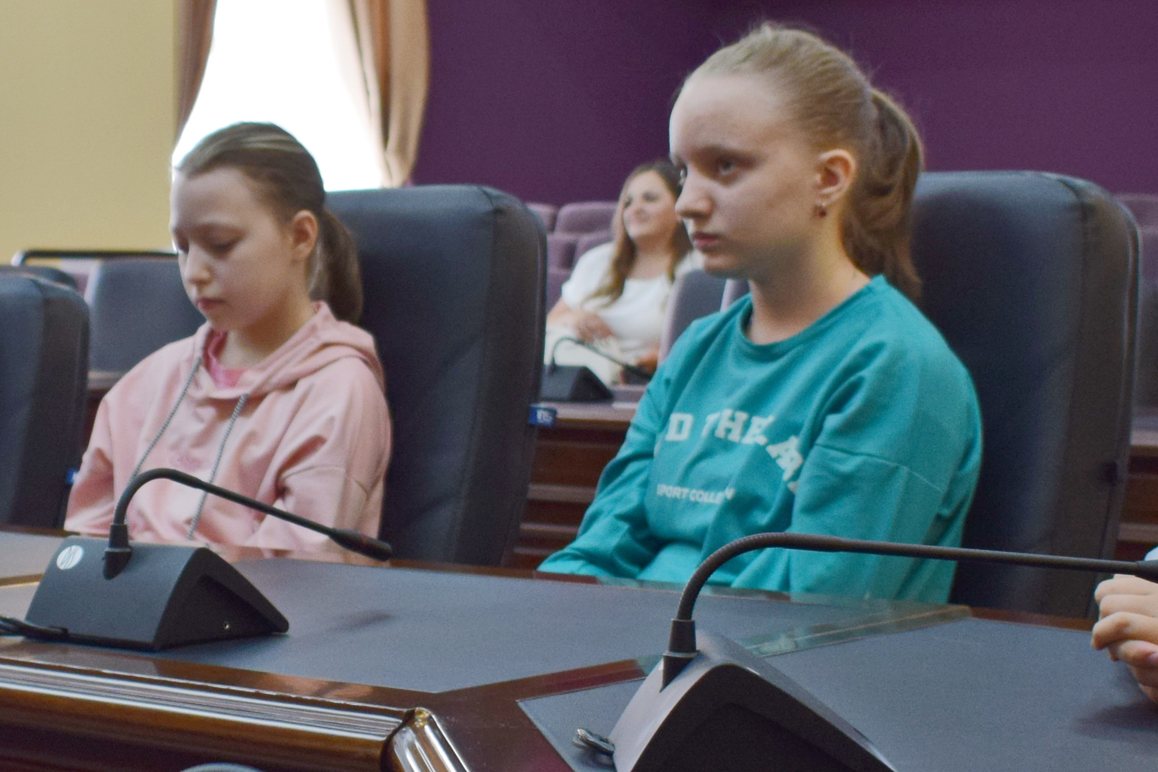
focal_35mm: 89
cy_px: 475
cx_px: 339
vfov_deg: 15.3
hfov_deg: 22.7
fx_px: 2863
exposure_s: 1/60
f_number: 4
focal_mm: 20
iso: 450
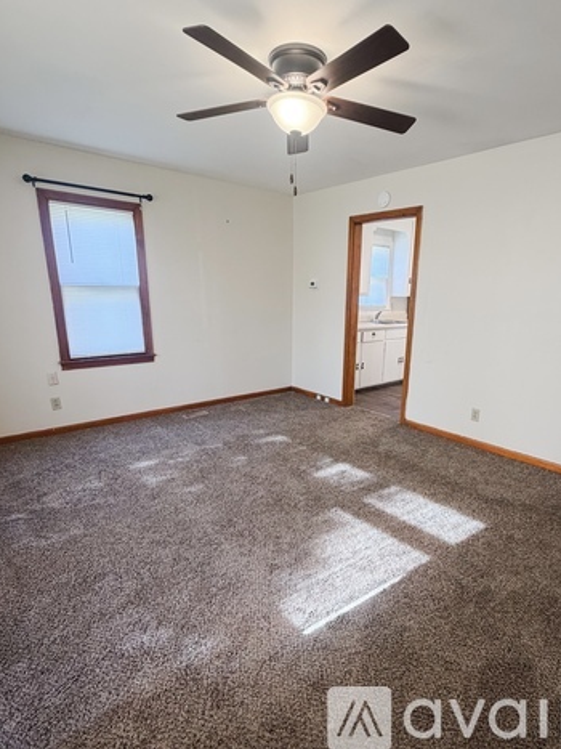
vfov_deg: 98.0
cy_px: 350
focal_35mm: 15
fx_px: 324
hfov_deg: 81.7
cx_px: 286
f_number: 2.2
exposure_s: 1/60
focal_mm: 2.22
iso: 200
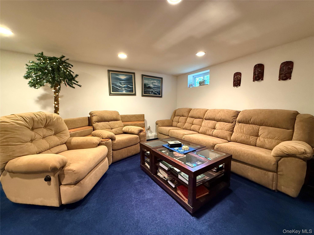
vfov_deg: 85.7
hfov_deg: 102.1
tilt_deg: -5.2
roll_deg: +0.3
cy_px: 118
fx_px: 127
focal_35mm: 14
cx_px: 157
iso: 400
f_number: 2.2
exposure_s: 1/60
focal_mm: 2.22
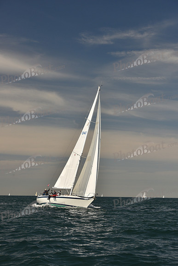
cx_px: 89
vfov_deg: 21.5
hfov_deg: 14.4
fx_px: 704
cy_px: 133
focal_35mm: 95
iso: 250
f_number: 7.1
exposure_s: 1/640
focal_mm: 95
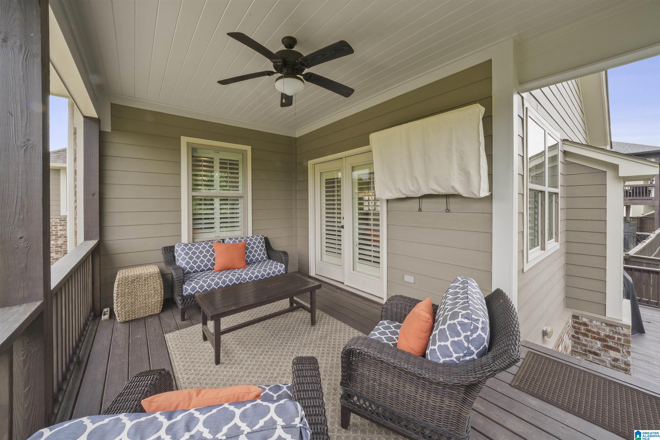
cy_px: 220
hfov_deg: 112.6
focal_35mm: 12
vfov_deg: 90.0
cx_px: 330
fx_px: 220
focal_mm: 12
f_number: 22
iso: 320
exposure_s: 1/3
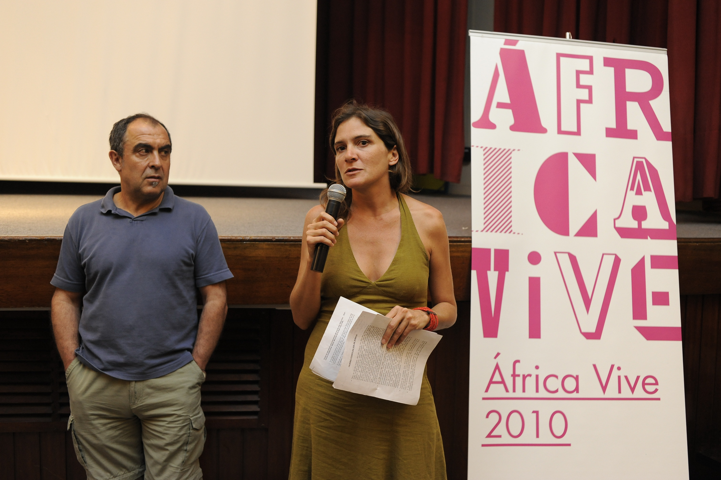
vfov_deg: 37.8
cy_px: 240
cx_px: 360
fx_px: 701
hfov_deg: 54.5
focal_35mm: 35
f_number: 4
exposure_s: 1/200
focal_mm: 35
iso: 2000
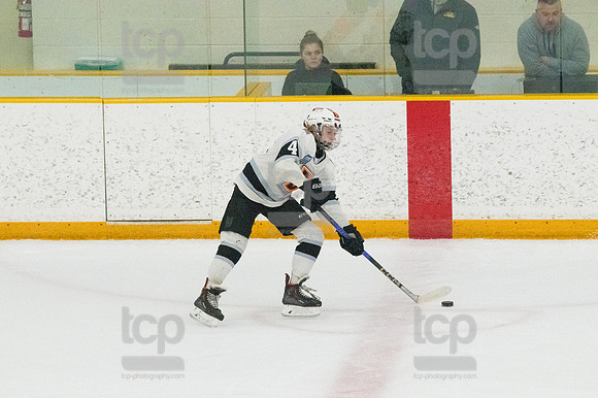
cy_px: 199
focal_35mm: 300
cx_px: 299
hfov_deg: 6.9
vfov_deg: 4.6
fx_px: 4980
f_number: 5
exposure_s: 1/1600
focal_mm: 200
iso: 8000
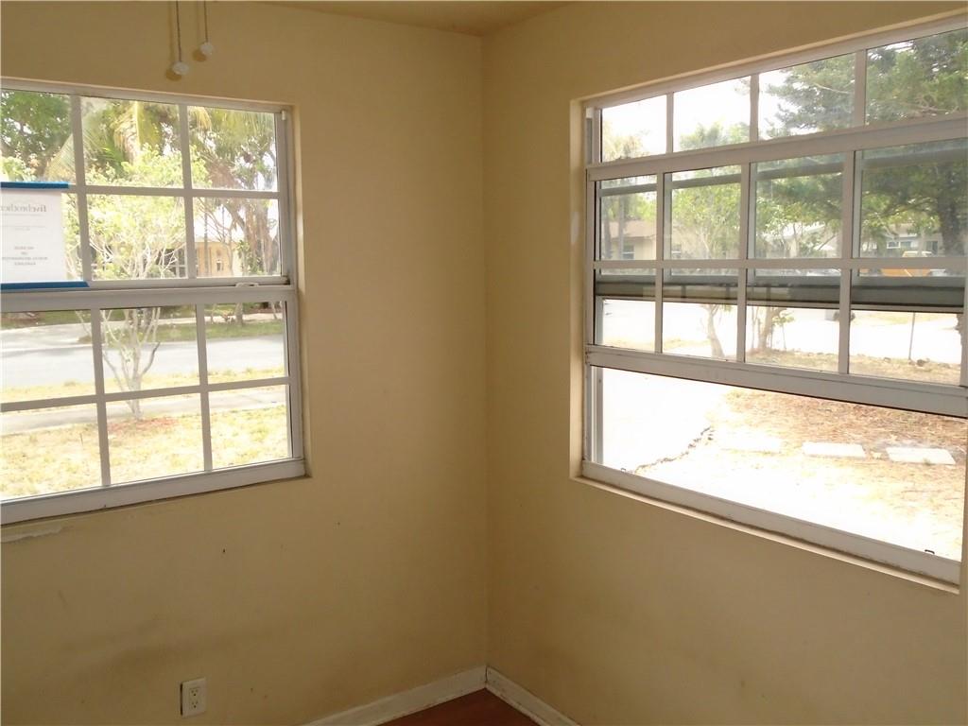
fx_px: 867
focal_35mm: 31
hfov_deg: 58.4
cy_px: 363
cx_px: 484
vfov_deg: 45.4
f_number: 3.5
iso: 400
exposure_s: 1/250
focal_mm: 5.5
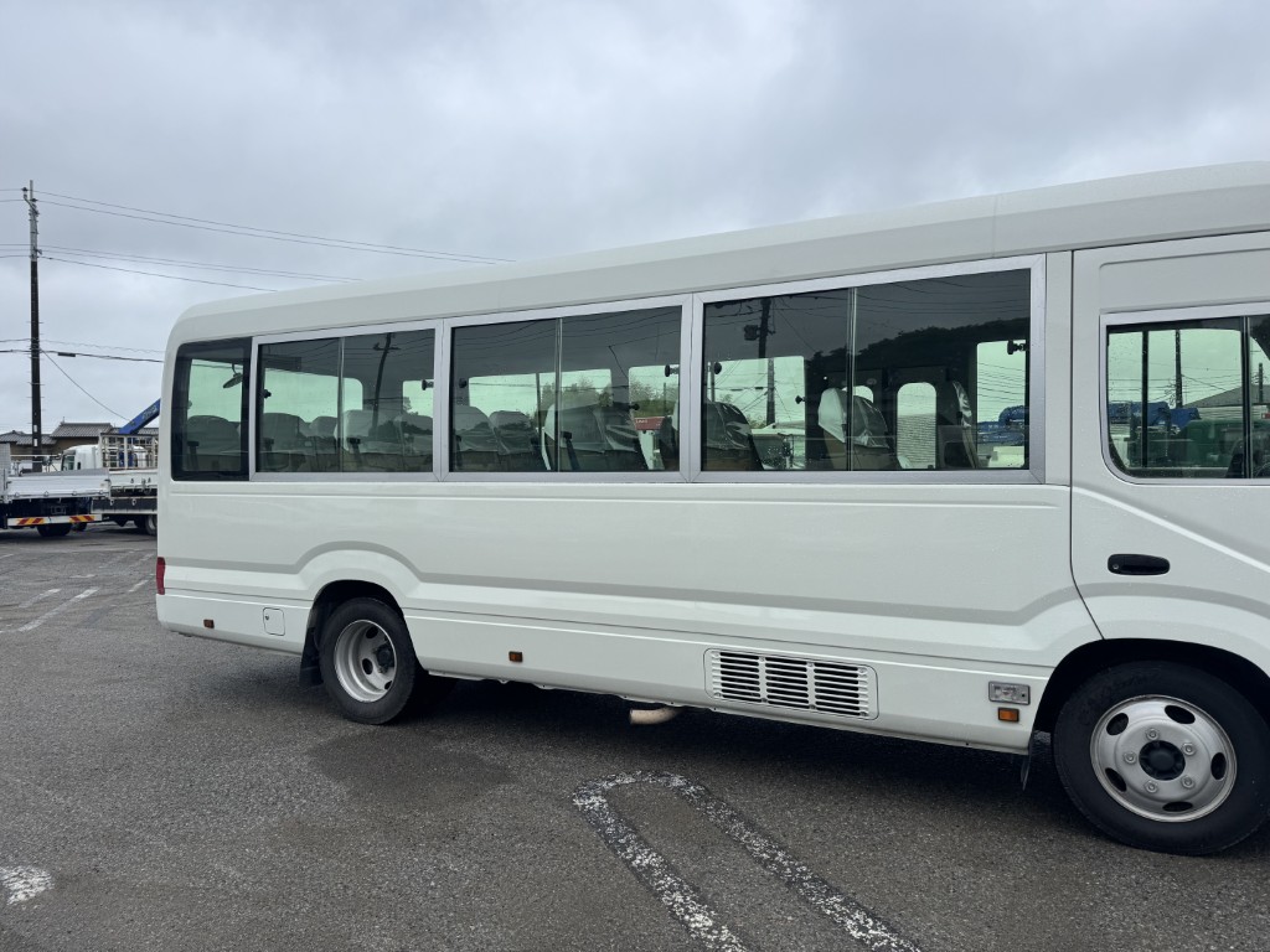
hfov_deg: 71.6
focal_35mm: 24
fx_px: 881
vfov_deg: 56.8
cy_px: 476
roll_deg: +2.0
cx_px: 635
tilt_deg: -2.0
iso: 80
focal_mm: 6.76
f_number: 1.78
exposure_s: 1/1637
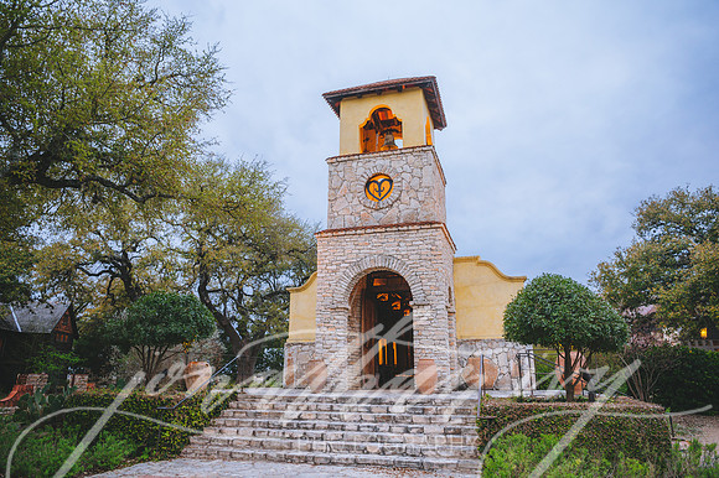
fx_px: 479
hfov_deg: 73.8
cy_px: 239
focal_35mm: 24
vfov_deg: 53.1
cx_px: 360
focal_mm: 24
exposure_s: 1/200
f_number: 2.8
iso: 500
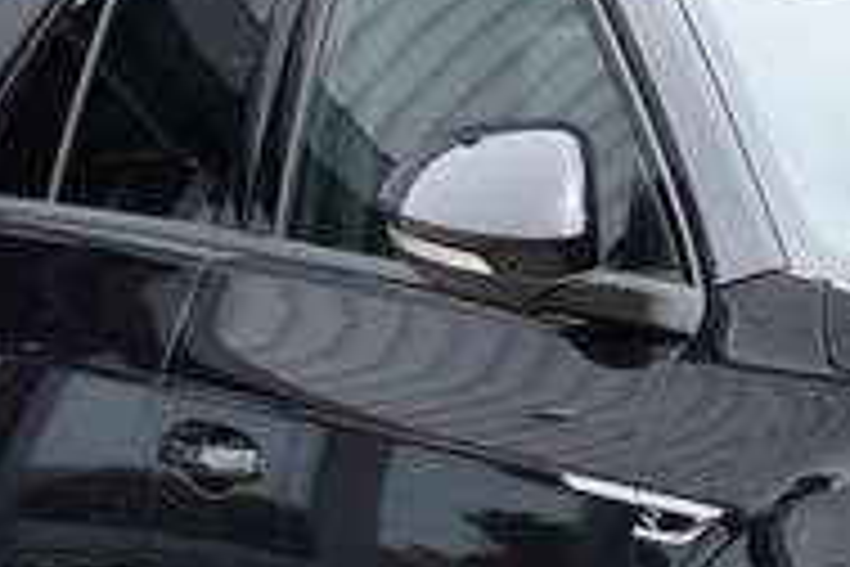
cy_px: 104
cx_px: 1673
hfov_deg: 6.2
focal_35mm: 325
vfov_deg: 4.2
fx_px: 7673
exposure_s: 1/250
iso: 280
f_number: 8
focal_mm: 40
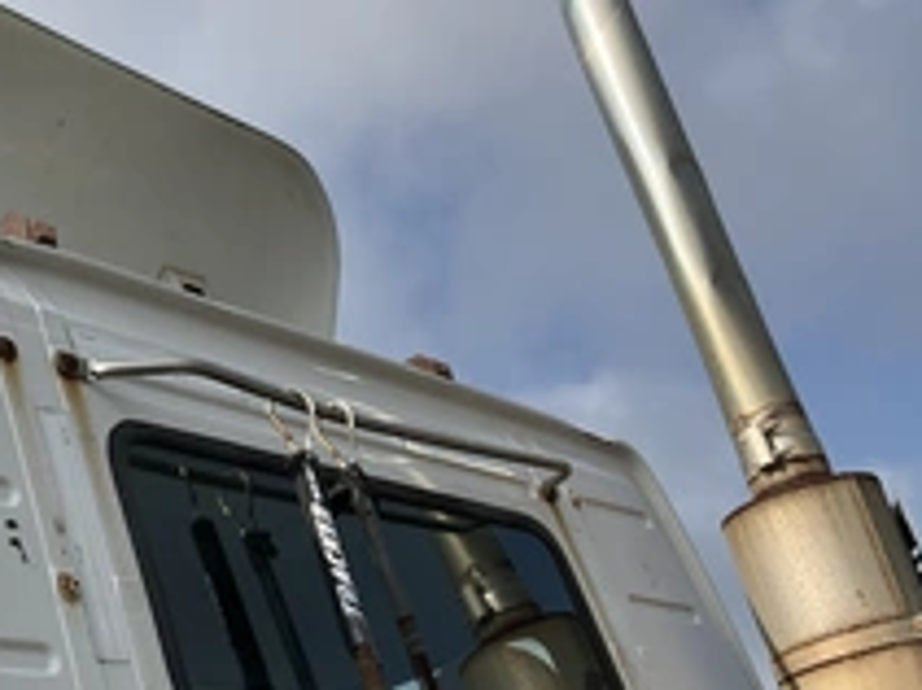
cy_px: 445
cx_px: 162
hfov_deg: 33.7
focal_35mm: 55
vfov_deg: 26.4
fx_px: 1464
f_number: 1.8
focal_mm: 3
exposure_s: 1/2667
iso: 25
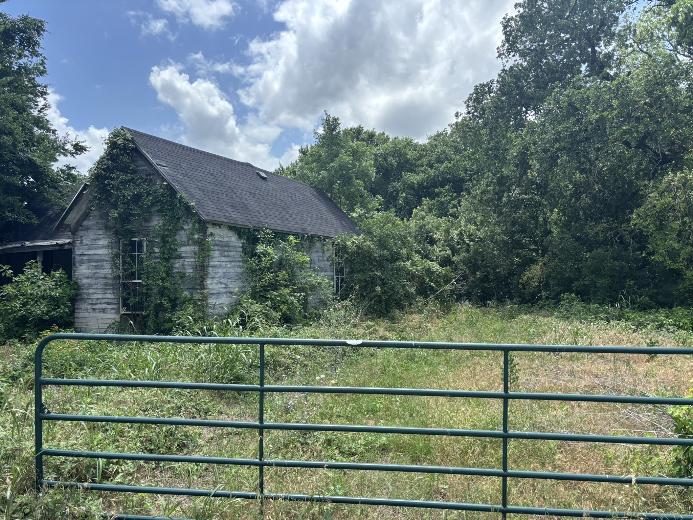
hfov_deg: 67.3
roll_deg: +0.1
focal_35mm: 26
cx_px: 346
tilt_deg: +0.3
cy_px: 260
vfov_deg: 53.1
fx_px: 521
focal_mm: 5.96
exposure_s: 1/2639
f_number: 1.6
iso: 50
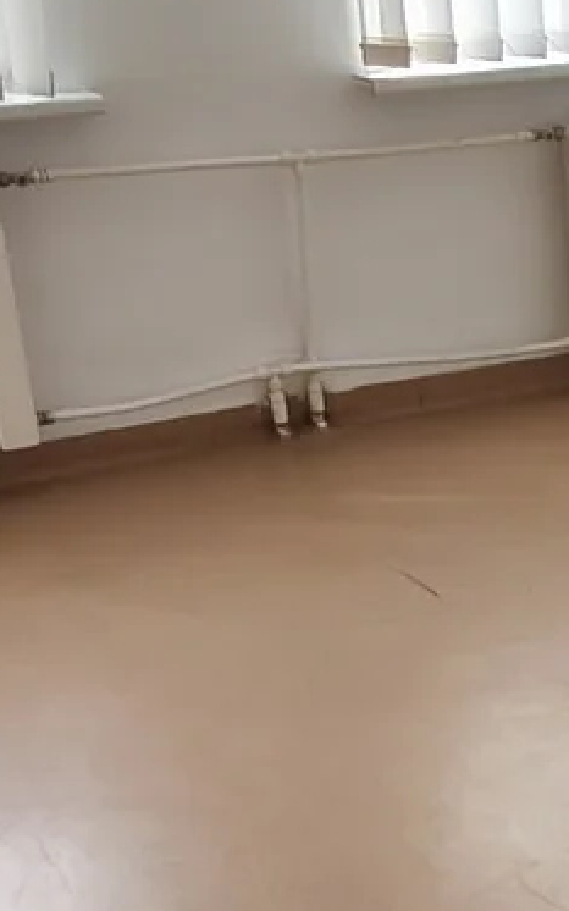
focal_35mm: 91
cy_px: 617
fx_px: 2259
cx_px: 945
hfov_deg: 13.3
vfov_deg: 22.7
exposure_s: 1/50
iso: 64
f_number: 2.2
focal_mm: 1.91
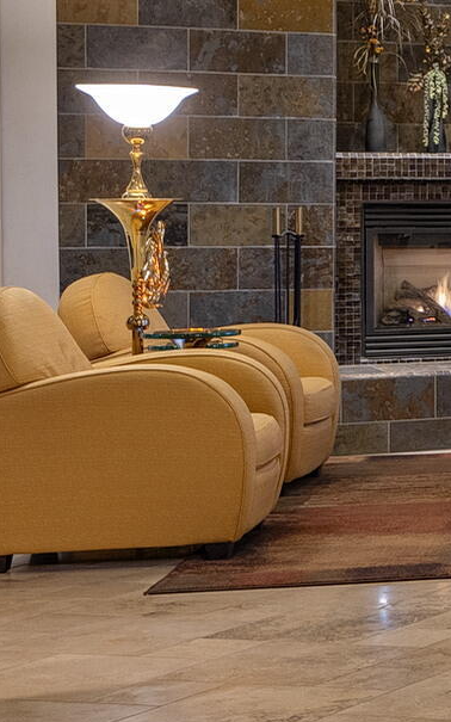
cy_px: 197
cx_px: 1360
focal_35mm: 99
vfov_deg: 20.9
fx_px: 1947
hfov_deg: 9.9
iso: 200
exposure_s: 2
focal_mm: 21
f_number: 9
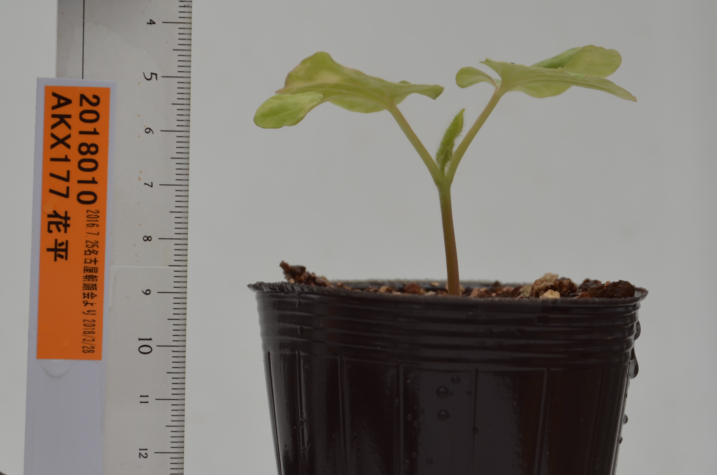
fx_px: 3532
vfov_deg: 7.7
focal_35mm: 178
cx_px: 351
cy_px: 330
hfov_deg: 11.6
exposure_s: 1/125
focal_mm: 85
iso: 125
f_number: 8
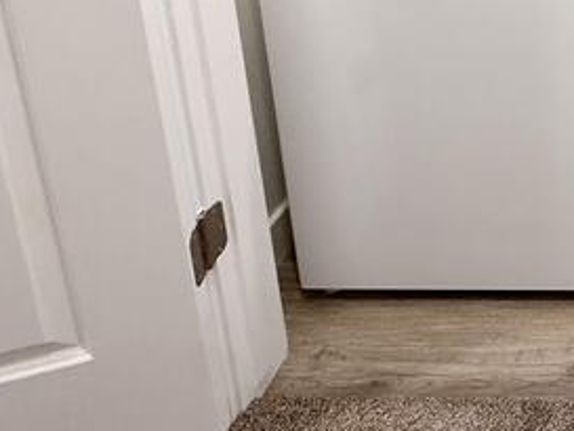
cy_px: -149
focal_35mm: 41
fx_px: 680
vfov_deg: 28.1
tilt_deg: -11.2
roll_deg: -0.3
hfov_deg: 34.6
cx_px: 717
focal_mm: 2.22
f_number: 2.2
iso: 160
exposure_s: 1/120
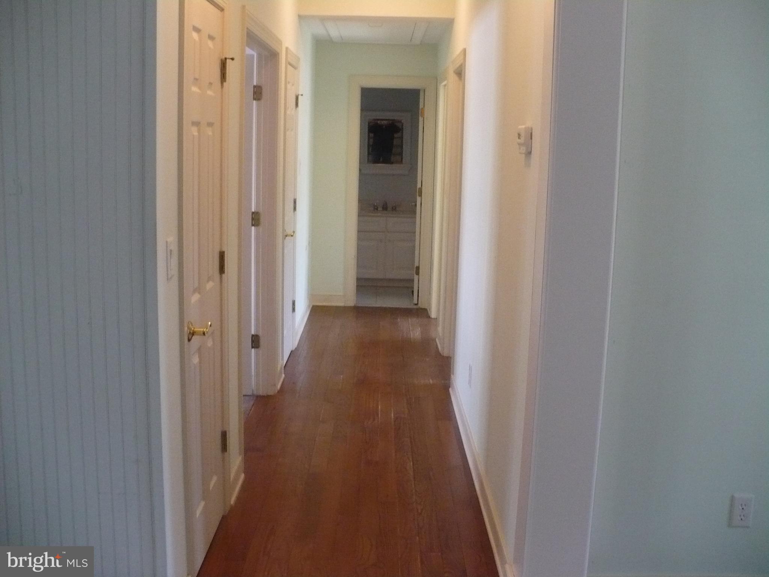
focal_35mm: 37
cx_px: 384
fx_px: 822
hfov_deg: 50.1
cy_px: 288
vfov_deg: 38.7
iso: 400
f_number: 2.8
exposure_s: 1/30
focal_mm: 6.1
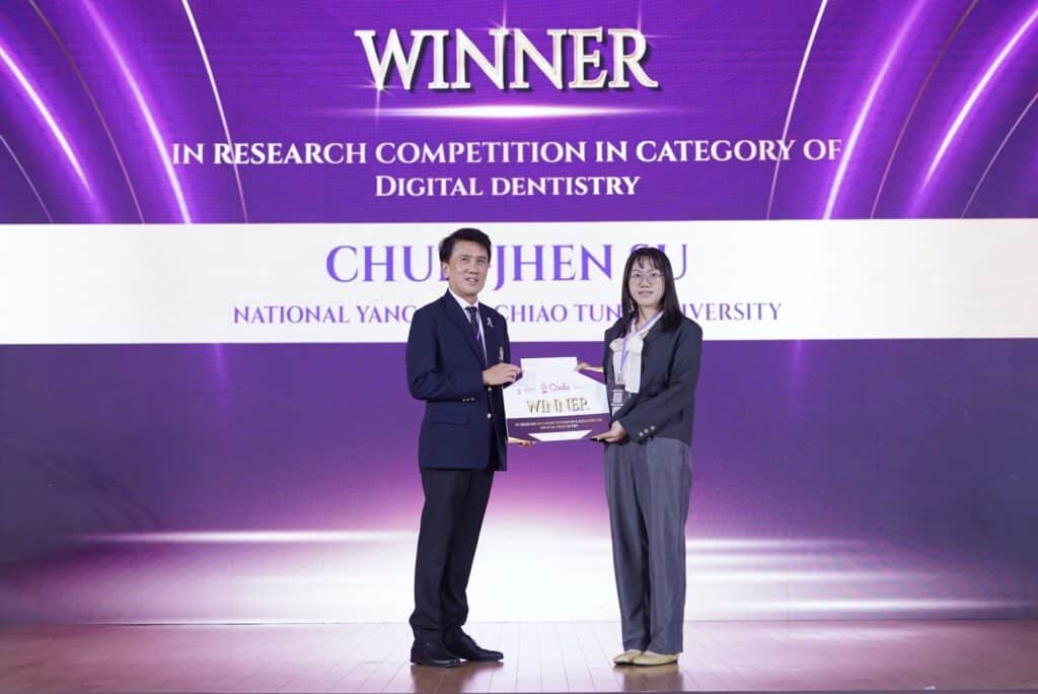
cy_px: 347
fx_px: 1558
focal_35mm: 54
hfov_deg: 36.9
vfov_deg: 25.1
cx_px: 519
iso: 1000
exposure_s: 1/60
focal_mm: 54
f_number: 4
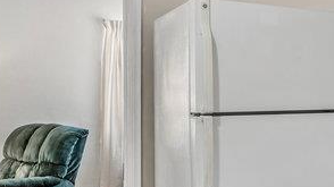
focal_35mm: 57
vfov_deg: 21.0
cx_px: 424
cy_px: 110
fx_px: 505
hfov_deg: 29.9
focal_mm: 16
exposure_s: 1/6
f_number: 5.6
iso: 100
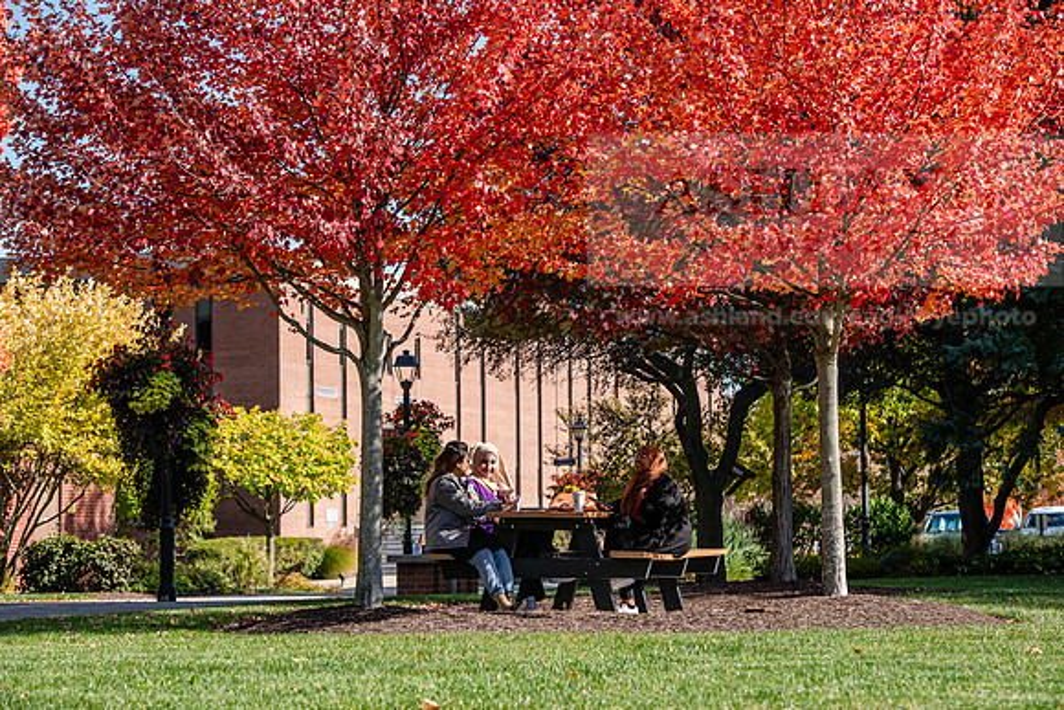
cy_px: 355
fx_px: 2956
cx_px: 532
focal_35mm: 100
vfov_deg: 13.7
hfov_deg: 20.4
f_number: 6.3
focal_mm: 100
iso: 160
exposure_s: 1/400
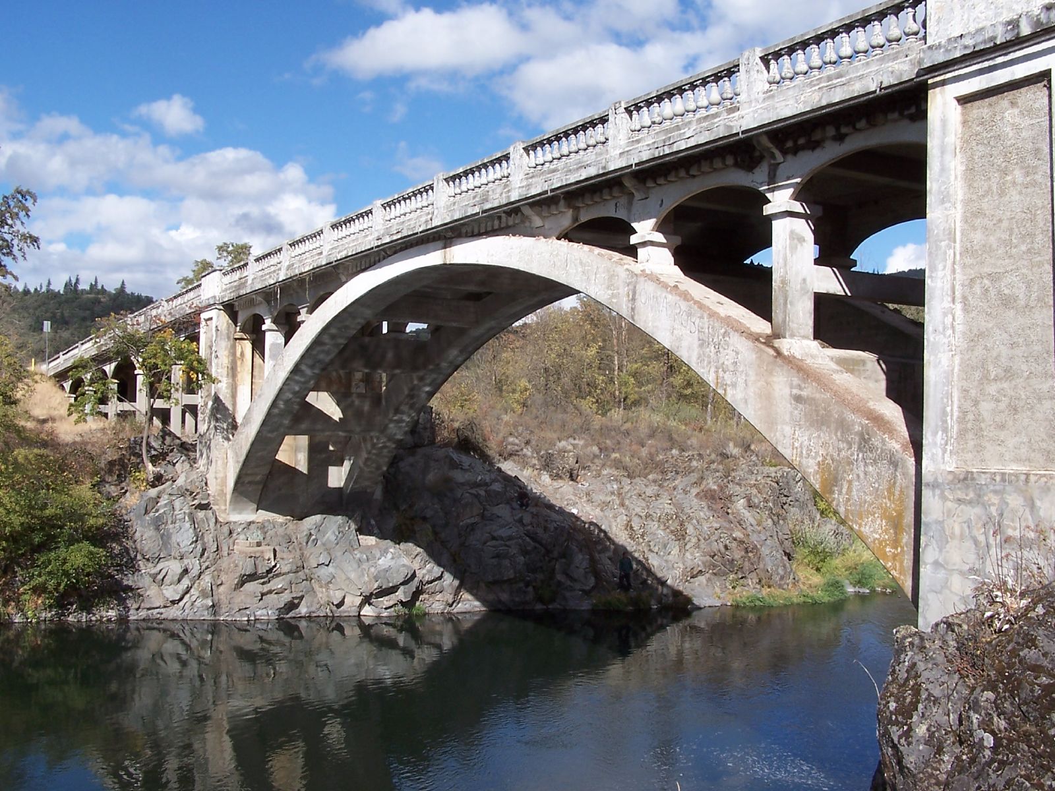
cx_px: 528
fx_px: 1158
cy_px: 396
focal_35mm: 38
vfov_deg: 37.7
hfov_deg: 49.0
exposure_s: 1/180
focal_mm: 6.3
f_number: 8
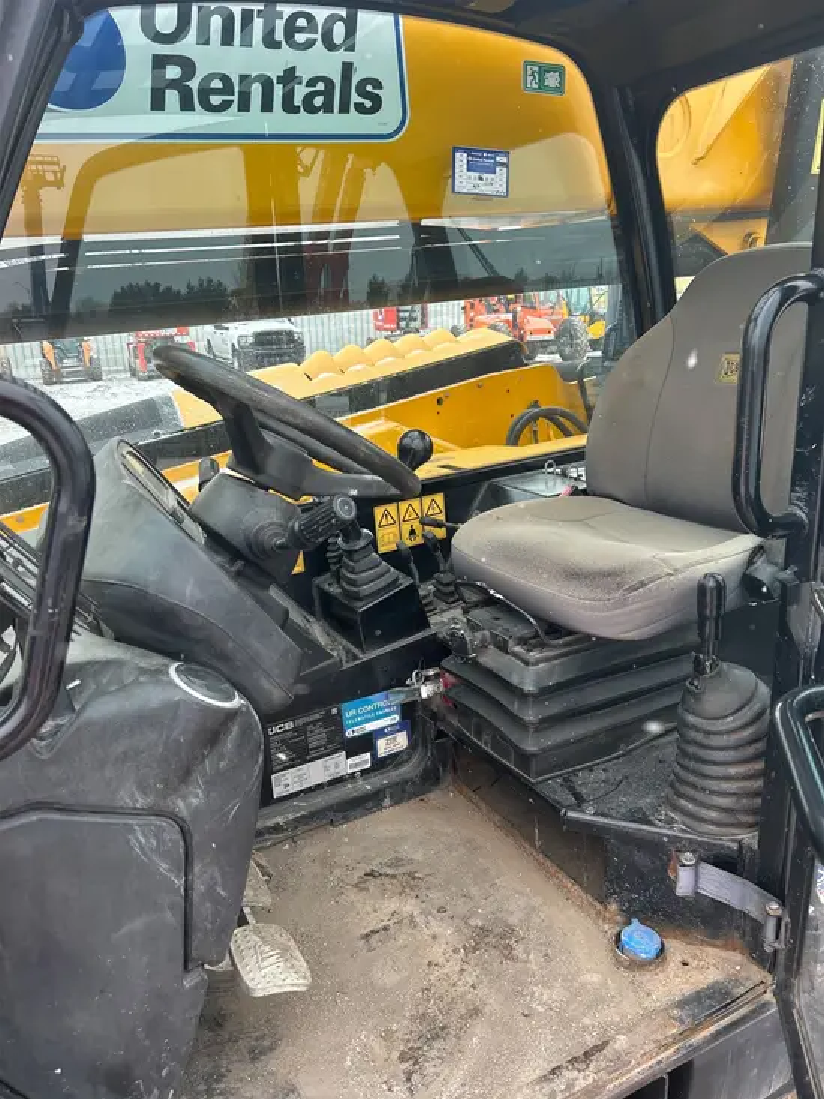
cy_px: 550
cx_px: 412
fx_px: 825
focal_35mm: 26
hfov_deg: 53.1
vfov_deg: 67.3
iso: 64
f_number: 1.5
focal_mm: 5.7
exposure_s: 1/121
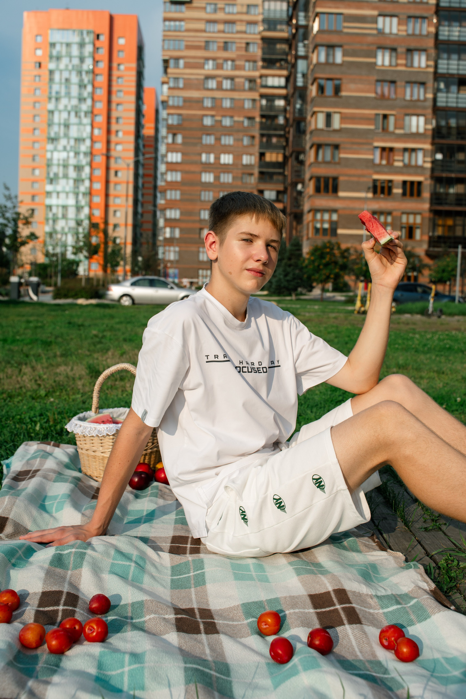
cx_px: 233
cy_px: 350
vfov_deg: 27.0
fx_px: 1456
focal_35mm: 75
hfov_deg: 18.2
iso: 100
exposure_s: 1/400
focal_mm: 75
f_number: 6.3
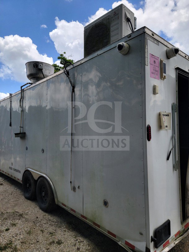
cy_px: 126
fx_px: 175
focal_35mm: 24
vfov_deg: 71.6
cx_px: 94
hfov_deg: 56.8
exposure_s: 1/777
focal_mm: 6.7
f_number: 1.8
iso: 16
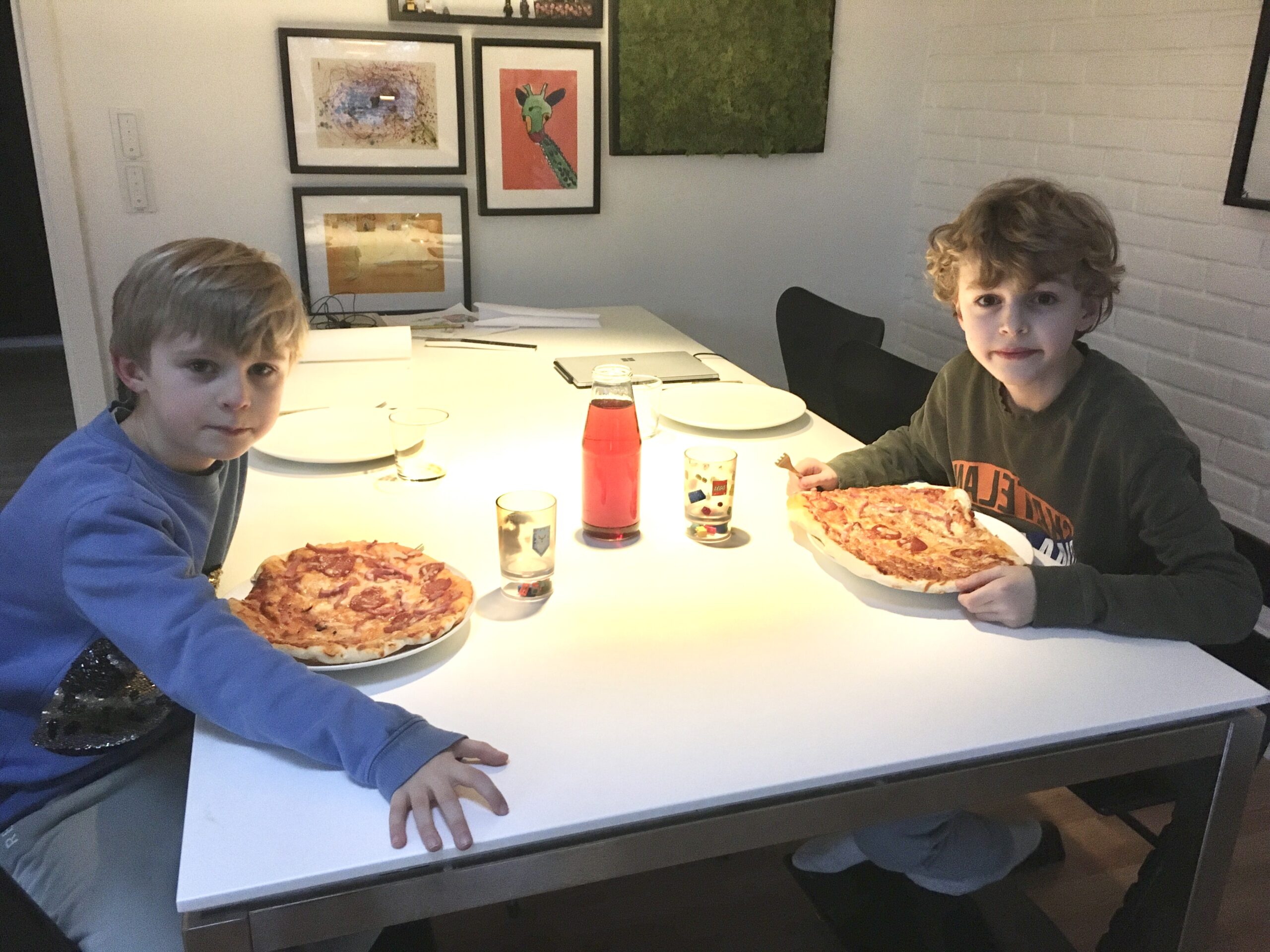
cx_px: 635
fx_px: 1064
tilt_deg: -18.3
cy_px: 476
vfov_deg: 48.2
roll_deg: -1.2
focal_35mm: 29
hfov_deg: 61.7
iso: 200
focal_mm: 4.15
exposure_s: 1/20
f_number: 2.2
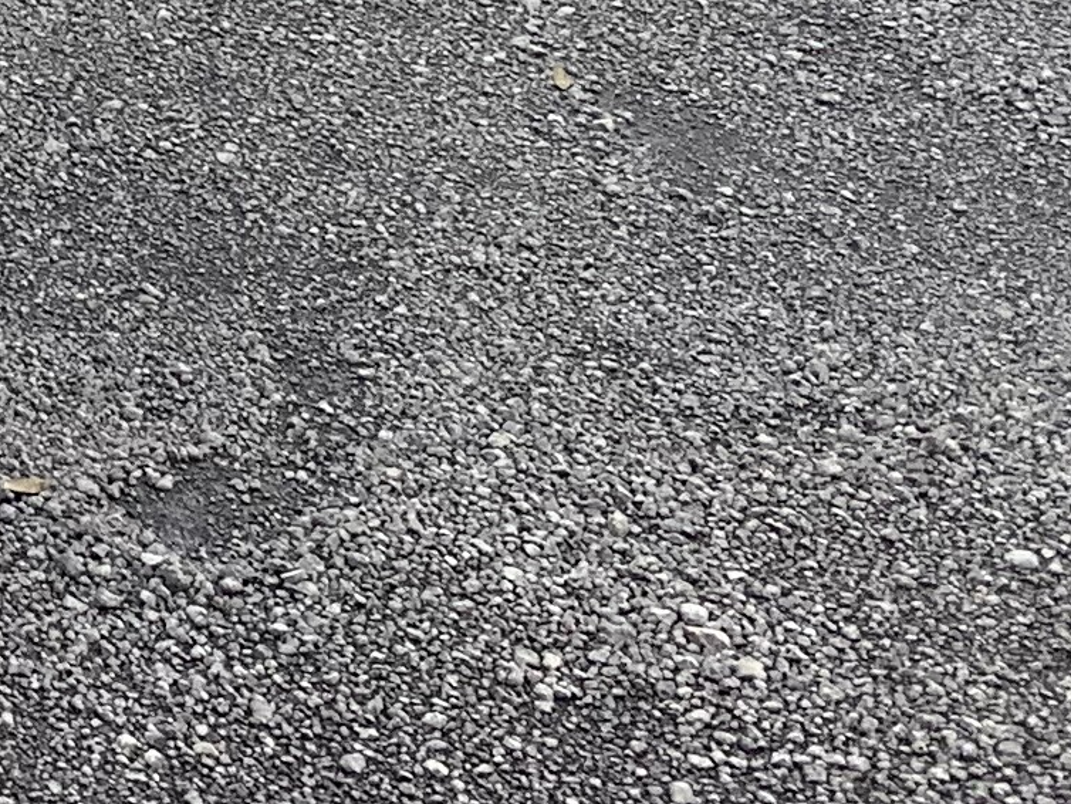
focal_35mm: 139
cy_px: -1068
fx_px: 4302
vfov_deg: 9.6
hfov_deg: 12.1
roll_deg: +2.8
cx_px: -1256
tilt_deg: -8.7
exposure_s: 1/374
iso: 25
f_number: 1.8
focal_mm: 4.25
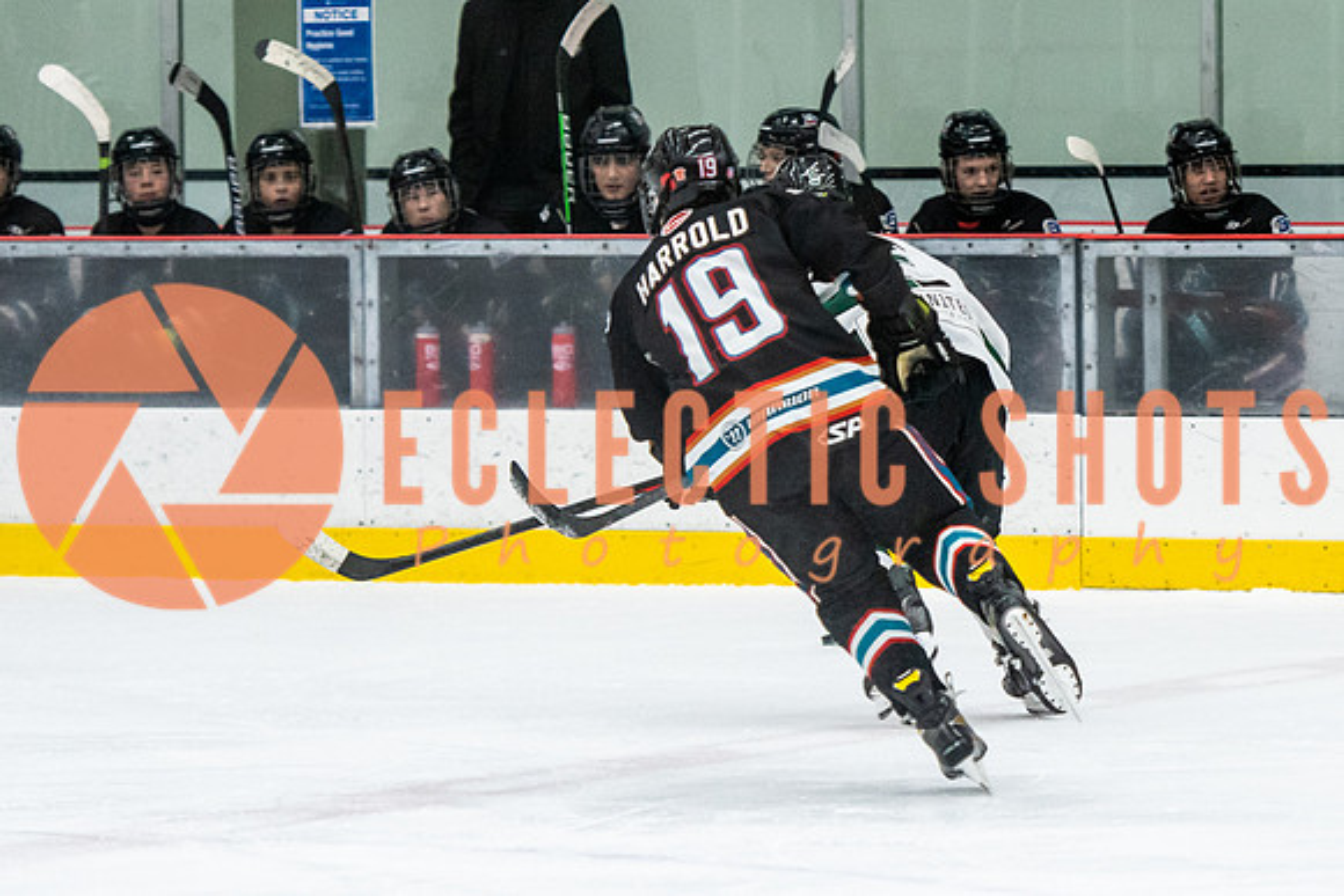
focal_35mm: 271
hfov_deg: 7.6
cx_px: 979
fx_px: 10127
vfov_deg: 5.1
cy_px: 284
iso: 1800
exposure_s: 1/640
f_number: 2.8
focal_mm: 116
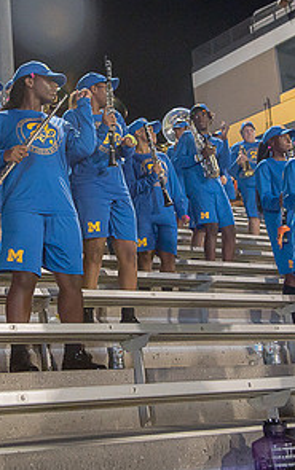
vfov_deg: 30.1
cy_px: 182
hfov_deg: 19.1
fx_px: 873
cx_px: 85
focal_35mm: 68
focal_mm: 34
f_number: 4
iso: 2000
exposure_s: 1/200
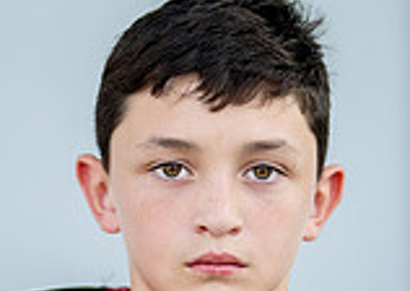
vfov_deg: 6.4
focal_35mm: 222
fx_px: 2578
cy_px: 402
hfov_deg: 9.1
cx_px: 246
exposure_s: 1/2000
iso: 160
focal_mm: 50
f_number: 1.2
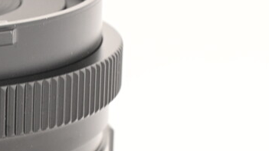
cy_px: 192
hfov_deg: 10.6
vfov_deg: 6.1
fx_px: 1417
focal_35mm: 199
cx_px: -96
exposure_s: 1/3
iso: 400
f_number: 8
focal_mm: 37
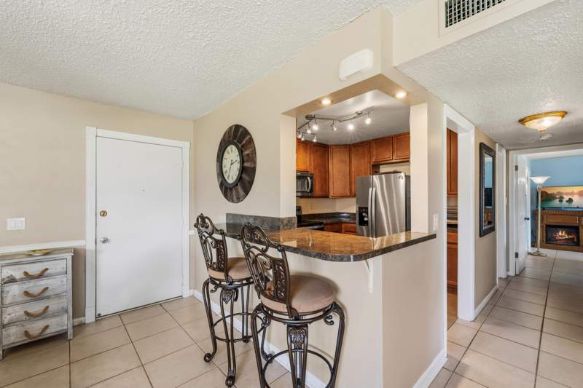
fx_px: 227
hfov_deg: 104.3
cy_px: 194
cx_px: 292
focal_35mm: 14
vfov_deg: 81.2
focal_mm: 14
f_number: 9
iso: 250
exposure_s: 1/2
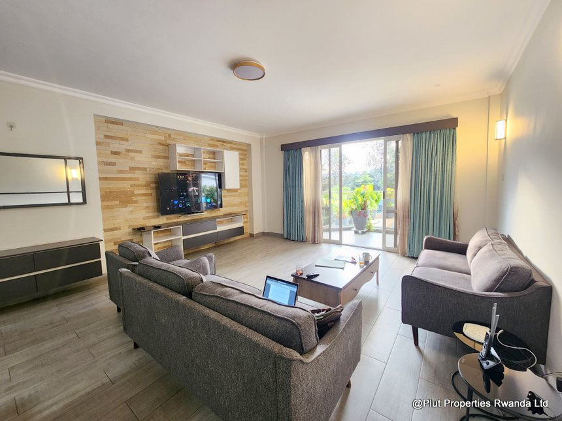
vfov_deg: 89.9
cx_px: 281
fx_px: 211
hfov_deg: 106.2
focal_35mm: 13
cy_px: 210
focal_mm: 2.2
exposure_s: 1/33.3
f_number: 2.2
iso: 320
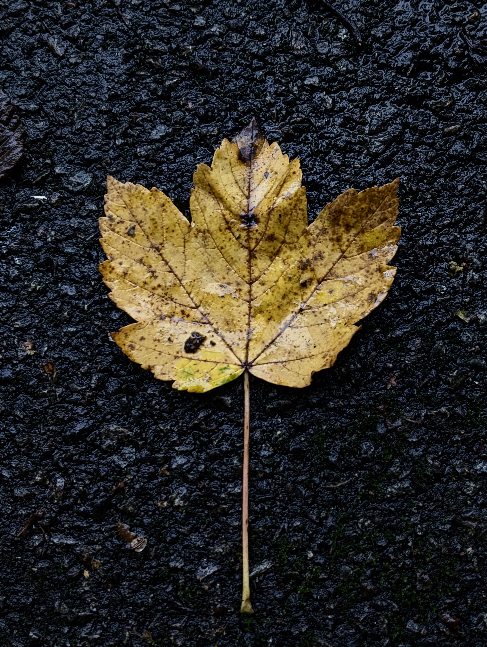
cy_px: 324
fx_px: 917
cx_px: 244
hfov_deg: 29.7
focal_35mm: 49
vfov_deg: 38.9
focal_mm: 6.9
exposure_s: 1/40
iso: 222
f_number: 1.68
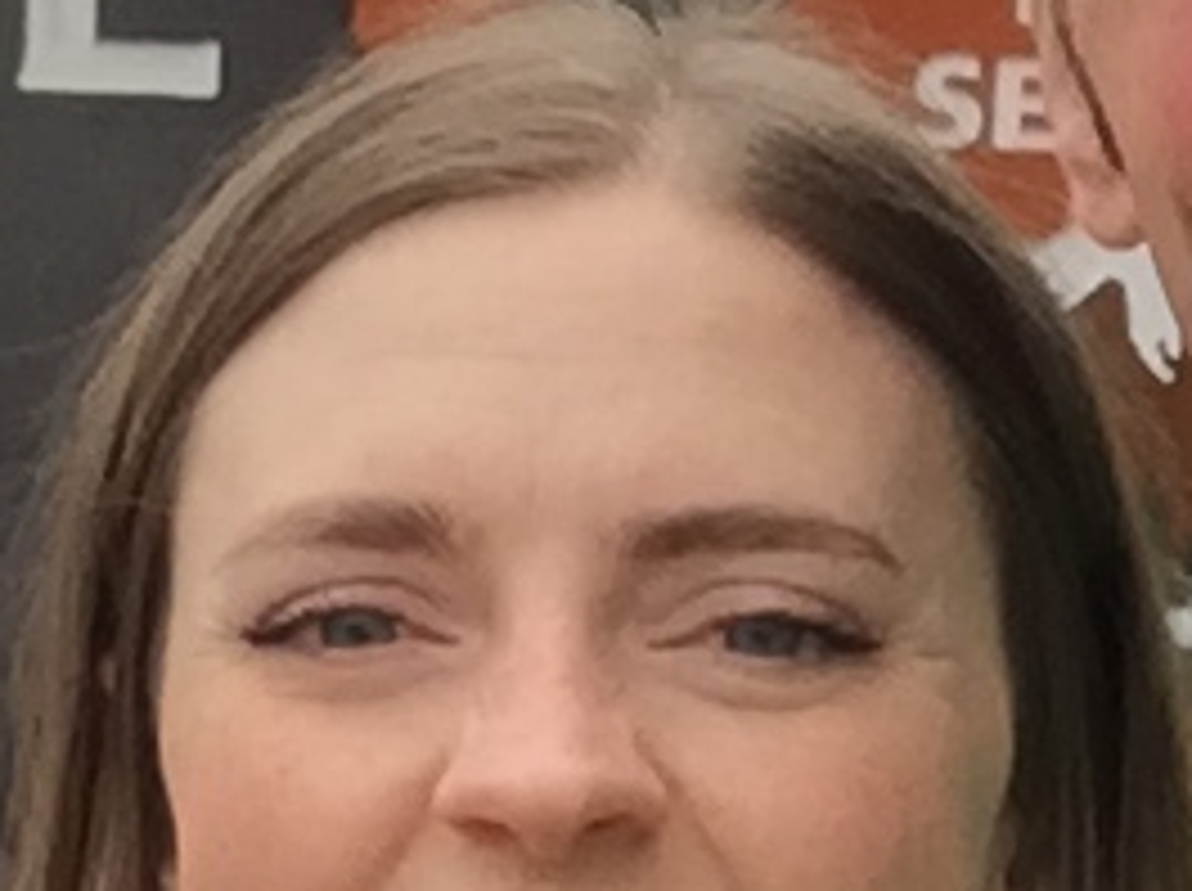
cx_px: -270
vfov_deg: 9.9
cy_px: 482
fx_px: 5158
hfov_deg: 12.8
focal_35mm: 150
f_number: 2.2
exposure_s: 1/676
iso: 32
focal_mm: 2.65
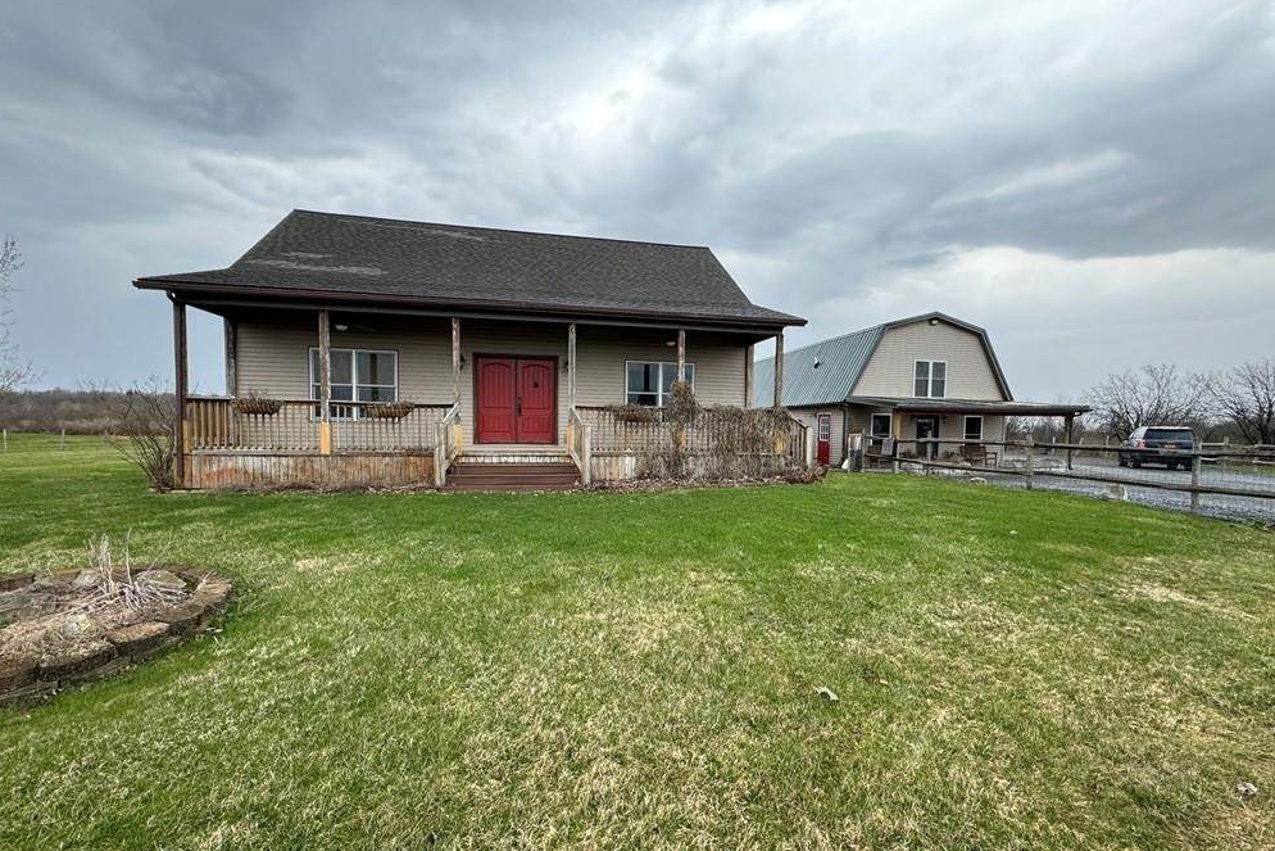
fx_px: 531
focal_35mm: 15
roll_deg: -1.0
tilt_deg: -2.9
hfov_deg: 100.4
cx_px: 639
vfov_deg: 77.2
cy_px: 457
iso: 50
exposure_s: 1/99
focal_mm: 2.22
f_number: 2.2
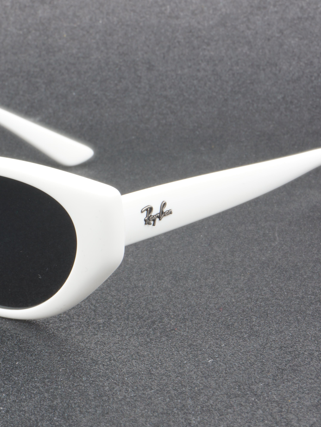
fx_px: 1348
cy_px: 212
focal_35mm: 109
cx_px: 40
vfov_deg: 18.0
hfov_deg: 13.5
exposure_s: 1.3
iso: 100
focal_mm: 50
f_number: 32
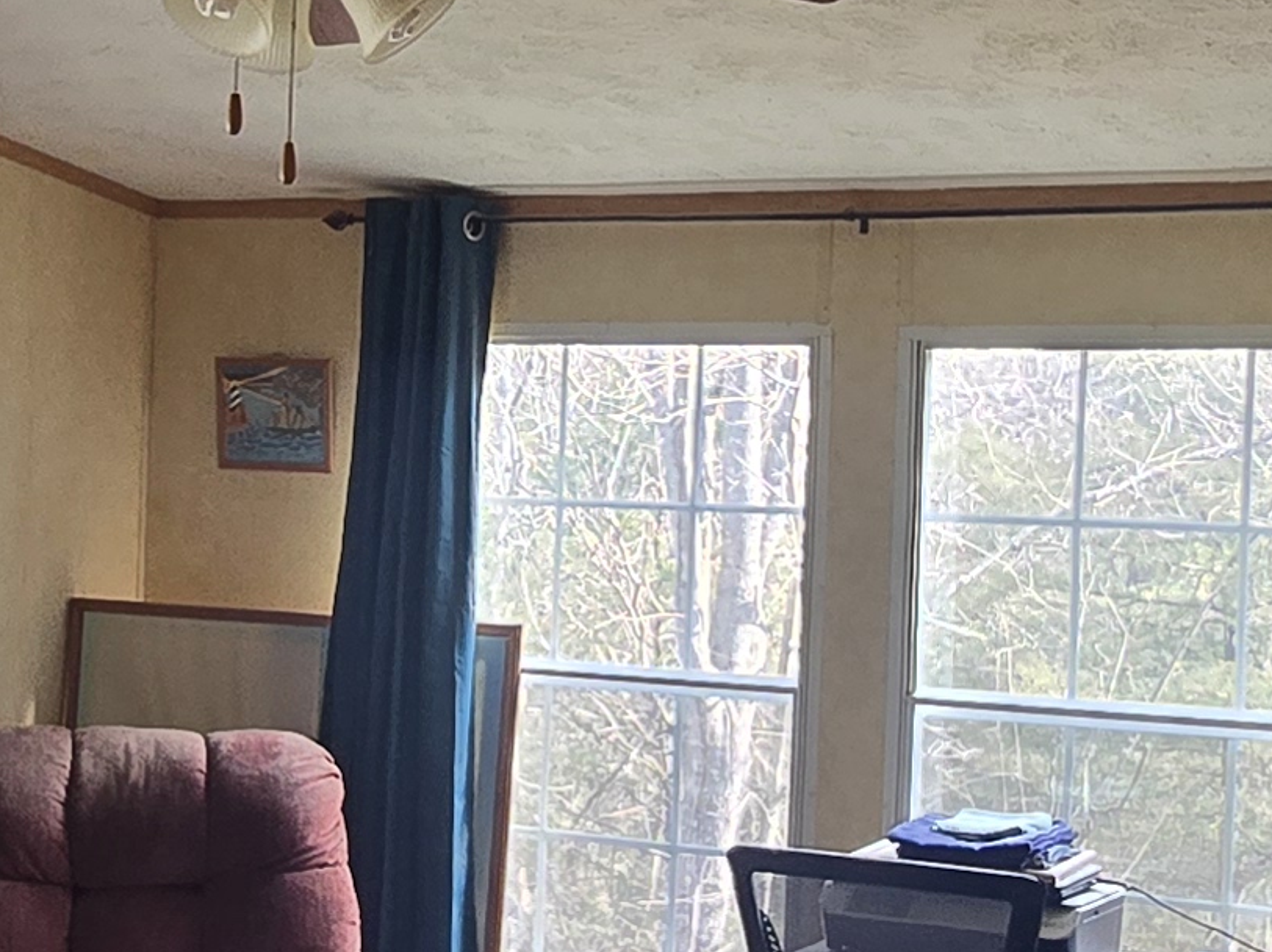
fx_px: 2351
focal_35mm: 64
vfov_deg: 22.9
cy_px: 430
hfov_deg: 30.1
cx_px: 444
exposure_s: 1/60
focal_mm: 2.2
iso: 125
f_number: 2.2
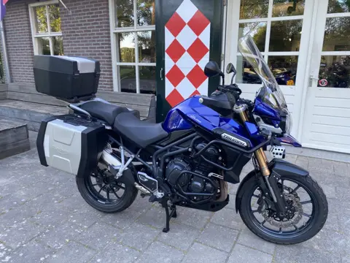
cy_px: 132
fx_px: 263
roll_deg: -0.9
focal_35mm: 26
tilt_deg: -15.4
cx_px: 175
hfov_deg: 67.3
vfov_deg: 53.1
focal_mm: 4.25
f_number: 1.8
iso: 80
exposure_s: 1/121
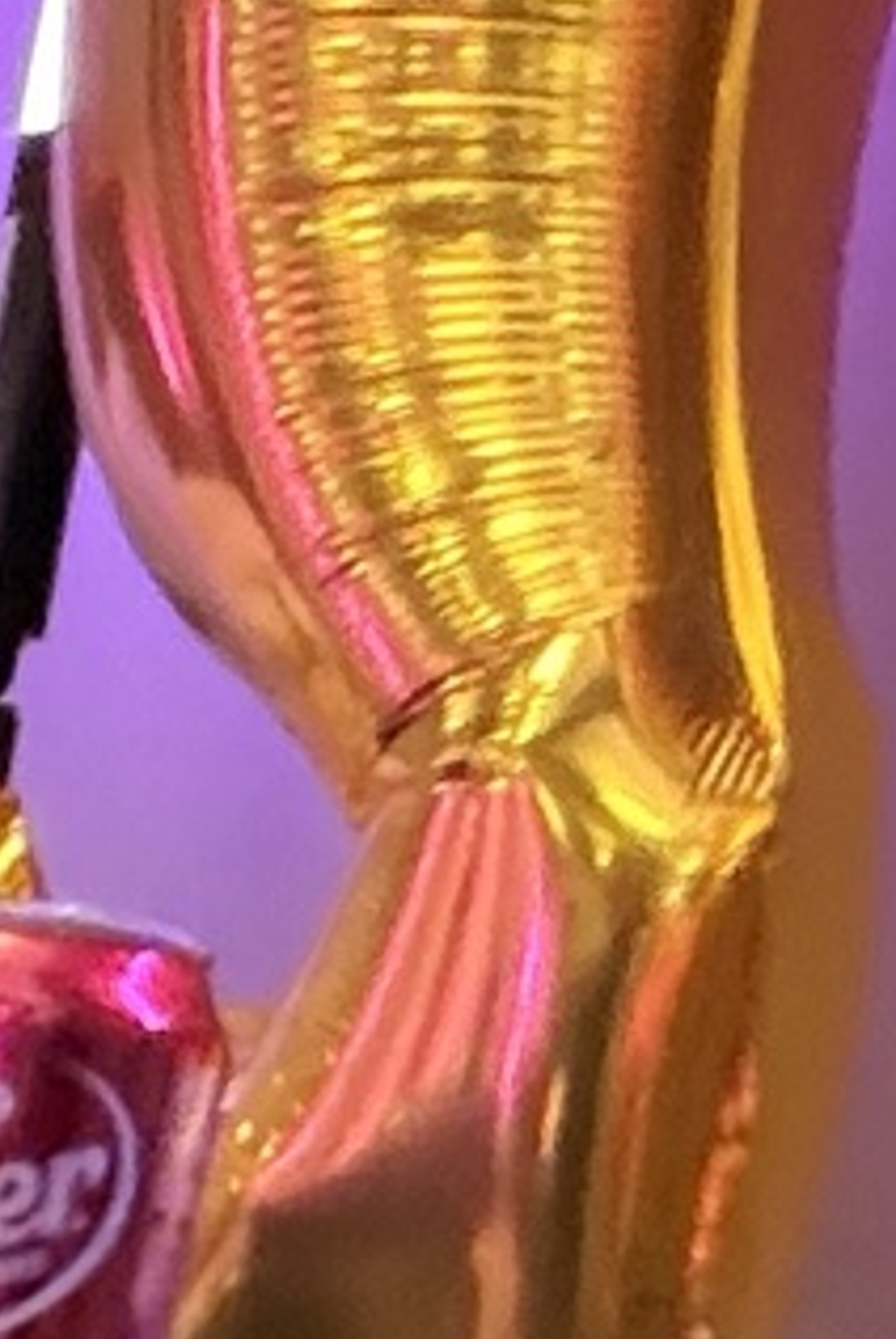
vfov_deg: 10.6
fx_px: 6593
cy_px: -1326
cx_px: 2549
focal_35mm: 177
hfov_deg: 7.1
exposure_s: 1/15
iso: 640
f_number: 1.9
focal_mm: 2.71
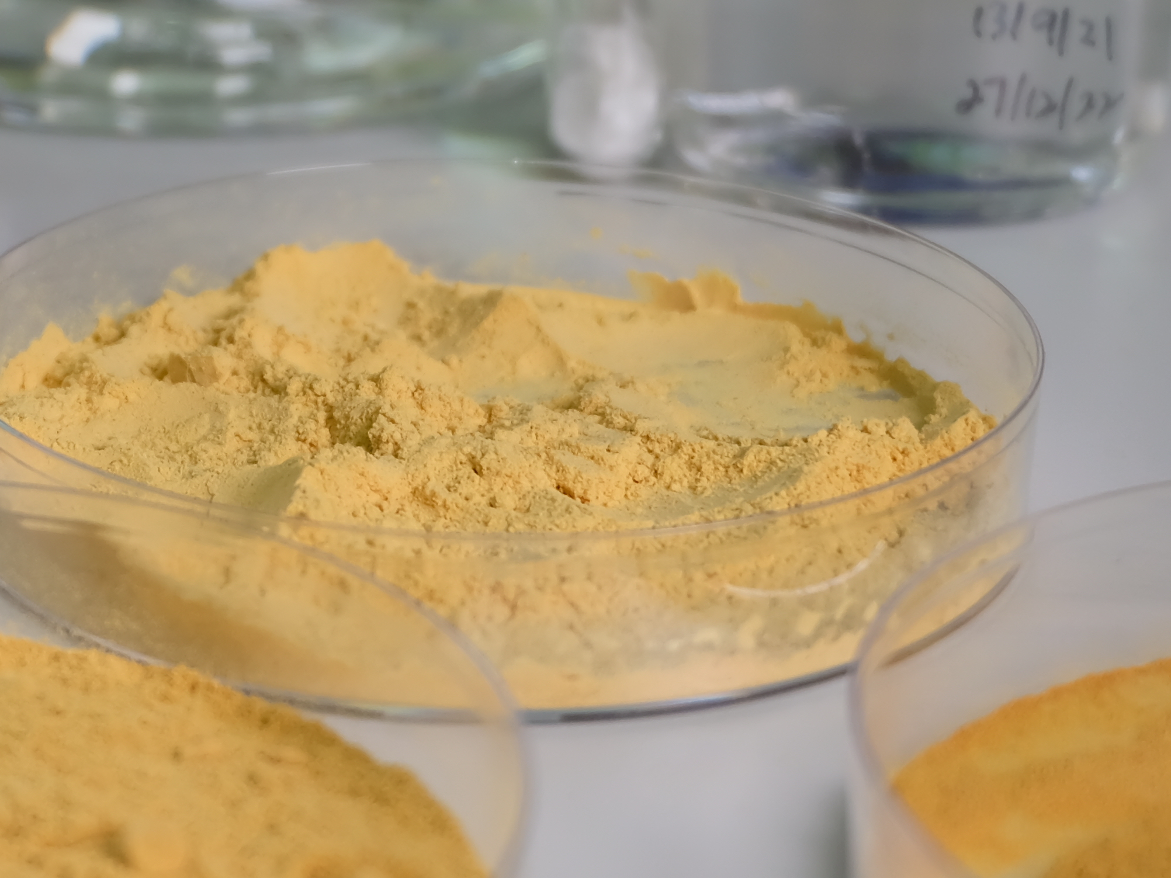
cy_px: 107
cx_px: 280
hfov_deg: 20.5
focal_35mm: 95
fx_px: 3214
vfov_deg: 15.4
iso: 400
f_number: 4
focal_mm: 22.2
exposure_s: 1/160
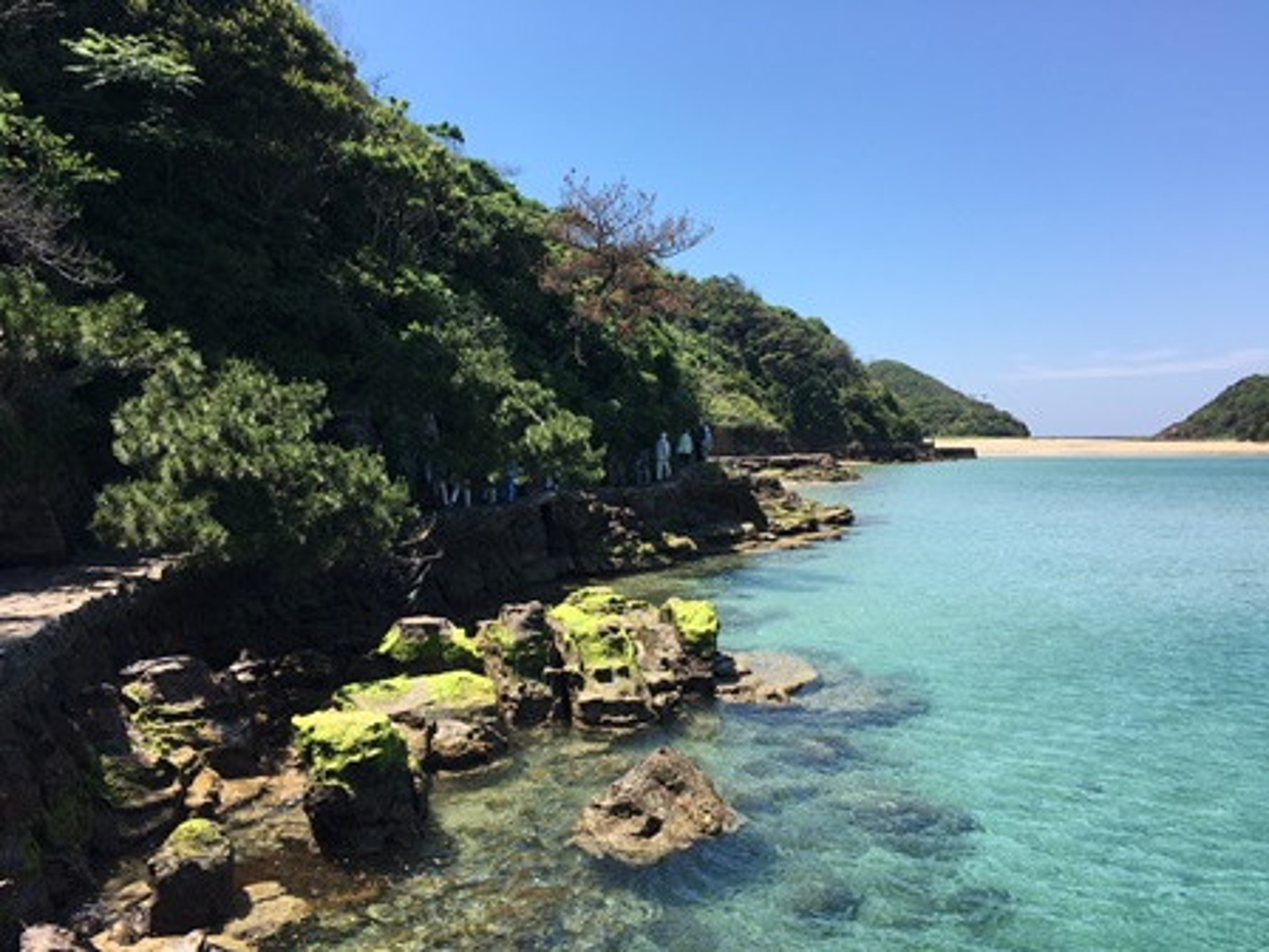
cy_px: 476
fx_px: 1063
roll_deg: +0.1
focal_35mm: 29
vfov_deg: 48.2
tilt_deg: -2.2
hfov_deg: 61.7
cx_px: 634
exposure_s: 1/950
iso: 25
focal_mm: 4.15
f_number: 2.2
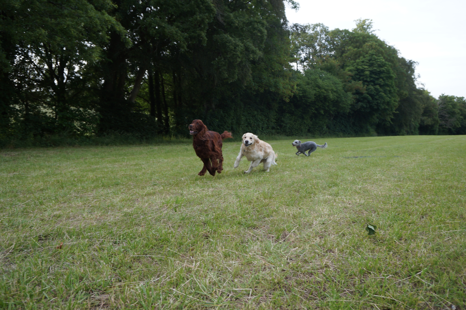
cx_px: 233
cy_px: 155
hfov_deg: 59.5
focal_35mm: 32
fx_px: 407
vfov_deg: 41.6
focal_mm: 21
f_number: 4.5
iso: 250
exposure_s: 1/250
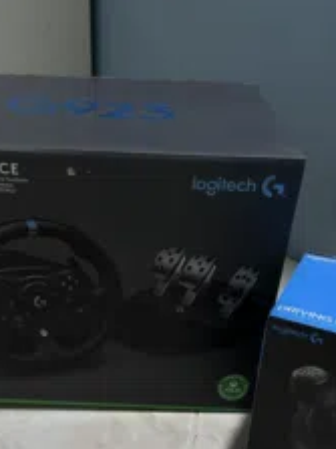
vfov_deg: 43.3
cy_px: 296
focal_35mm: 43
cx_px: 143
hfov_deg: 33.5
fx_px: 557
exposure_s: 1/60
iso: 400
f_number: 1.78
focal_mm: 6.86
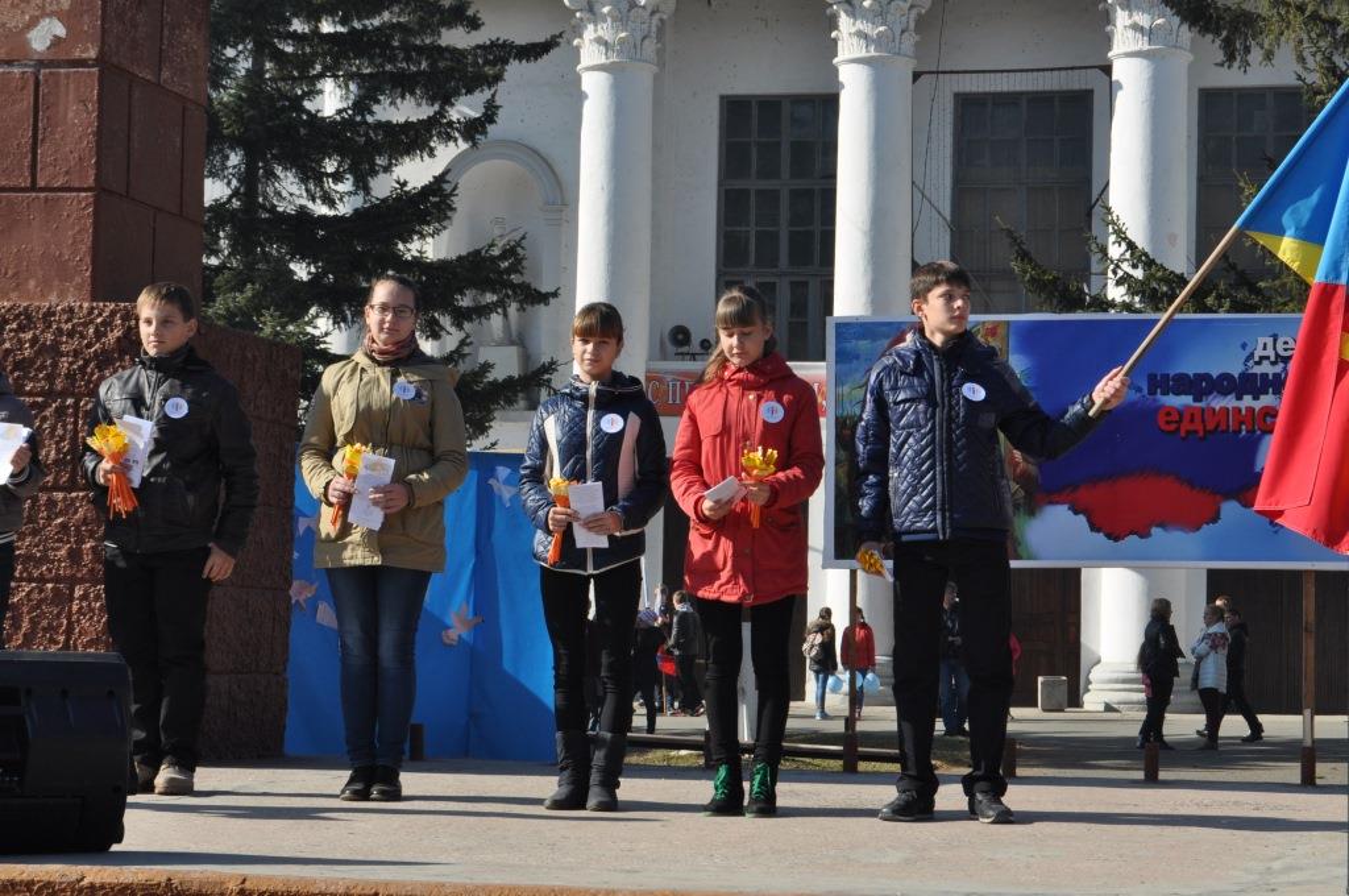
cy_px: 448
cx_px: 674
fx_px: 3088
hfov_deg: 24.6
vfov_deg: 16.5
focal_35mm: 82
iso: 320
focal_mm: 55
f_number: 14
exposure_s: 1/200
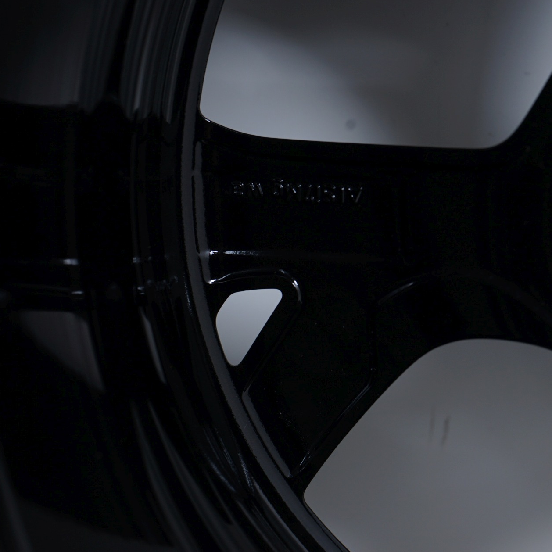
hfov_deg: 24.4
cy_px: 276
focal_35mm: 70
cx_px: 415
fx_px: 1263
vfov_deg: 24.7
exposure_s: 1/100
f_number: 7.1
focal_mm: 54
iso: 250
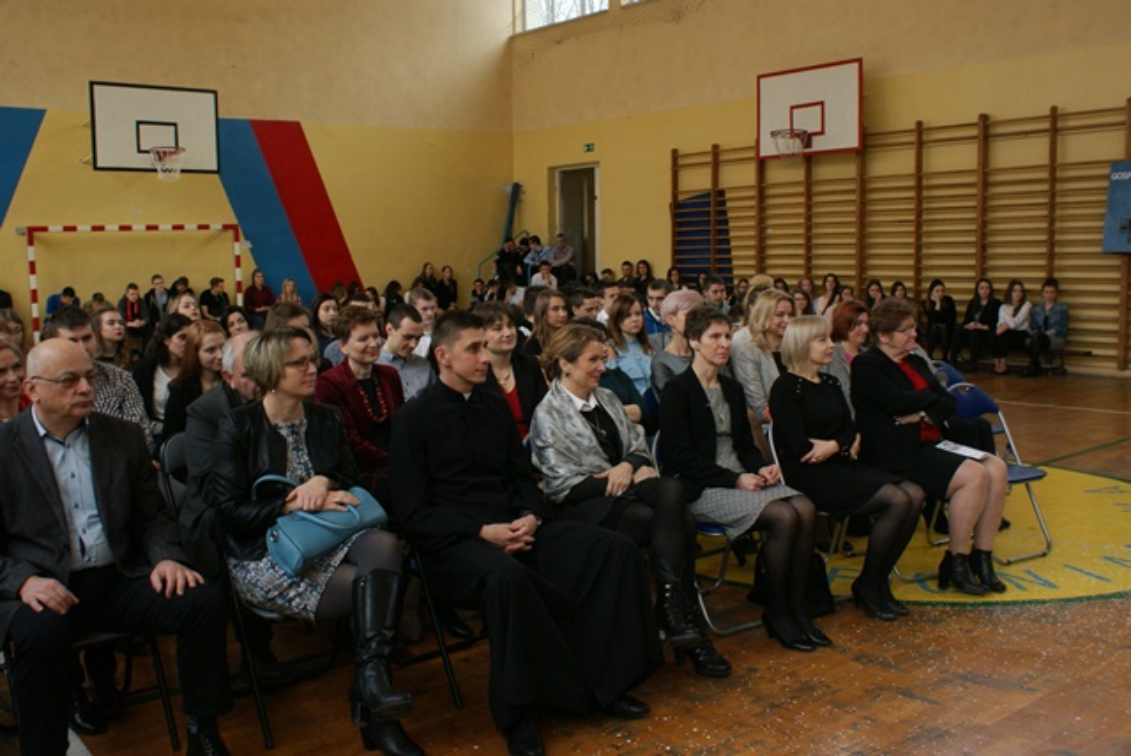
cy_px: 378
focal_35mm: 33
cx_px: 566
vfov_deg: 40.0
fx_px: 1038
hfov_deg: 57.2
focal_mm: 22
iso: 400
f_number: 5.6
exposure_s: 1/60
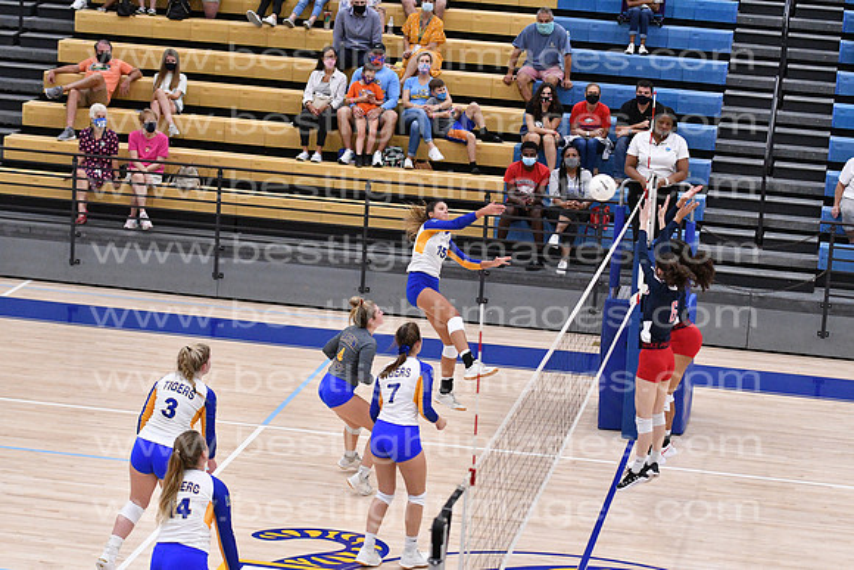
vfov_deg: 13.0
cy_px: 285
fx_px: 2491
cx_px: 427
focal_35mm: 105
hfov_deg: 19.5
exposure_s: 1/1000
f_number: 3.2
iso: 6400
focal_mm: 70
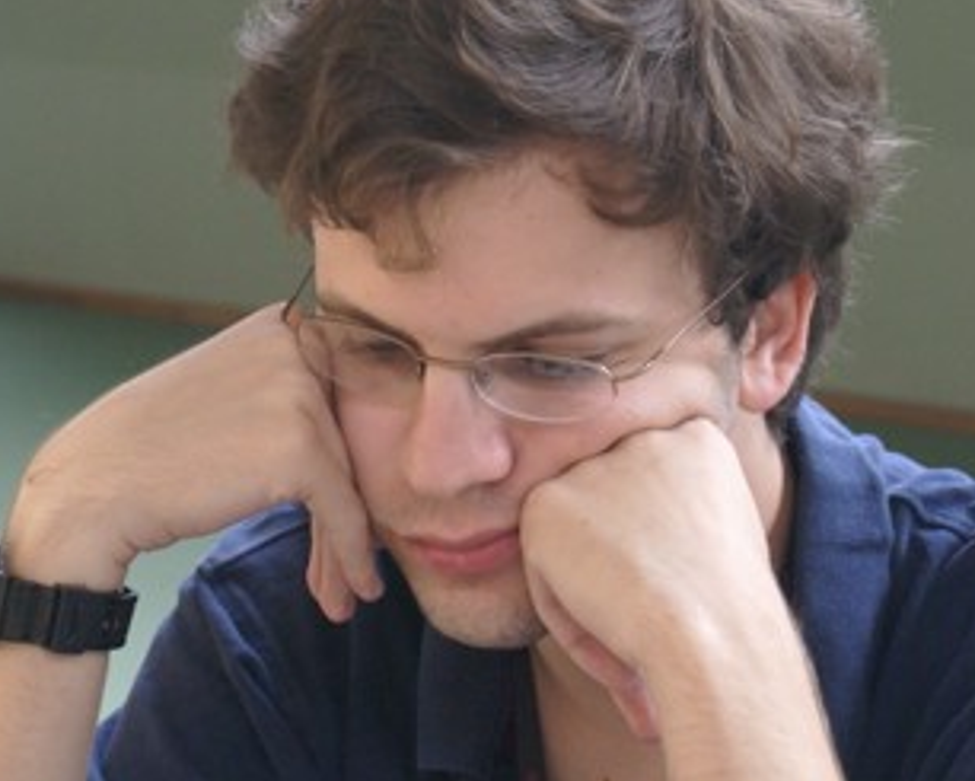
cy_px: 408
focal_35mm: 145
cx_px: 488
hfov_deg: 13.3
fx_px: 4188
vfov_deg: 10.6
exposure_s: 1/60
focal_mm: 45
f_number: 5.6
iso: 500
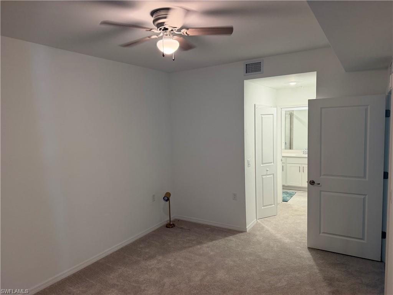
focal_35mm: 24
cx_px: 196
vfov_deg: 56.8
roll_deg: +1.7
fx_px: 272
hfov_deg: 71.6
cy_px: 148
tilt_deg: -5.7
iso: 200
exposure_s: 1/60
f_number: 1.78
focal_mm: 6.76
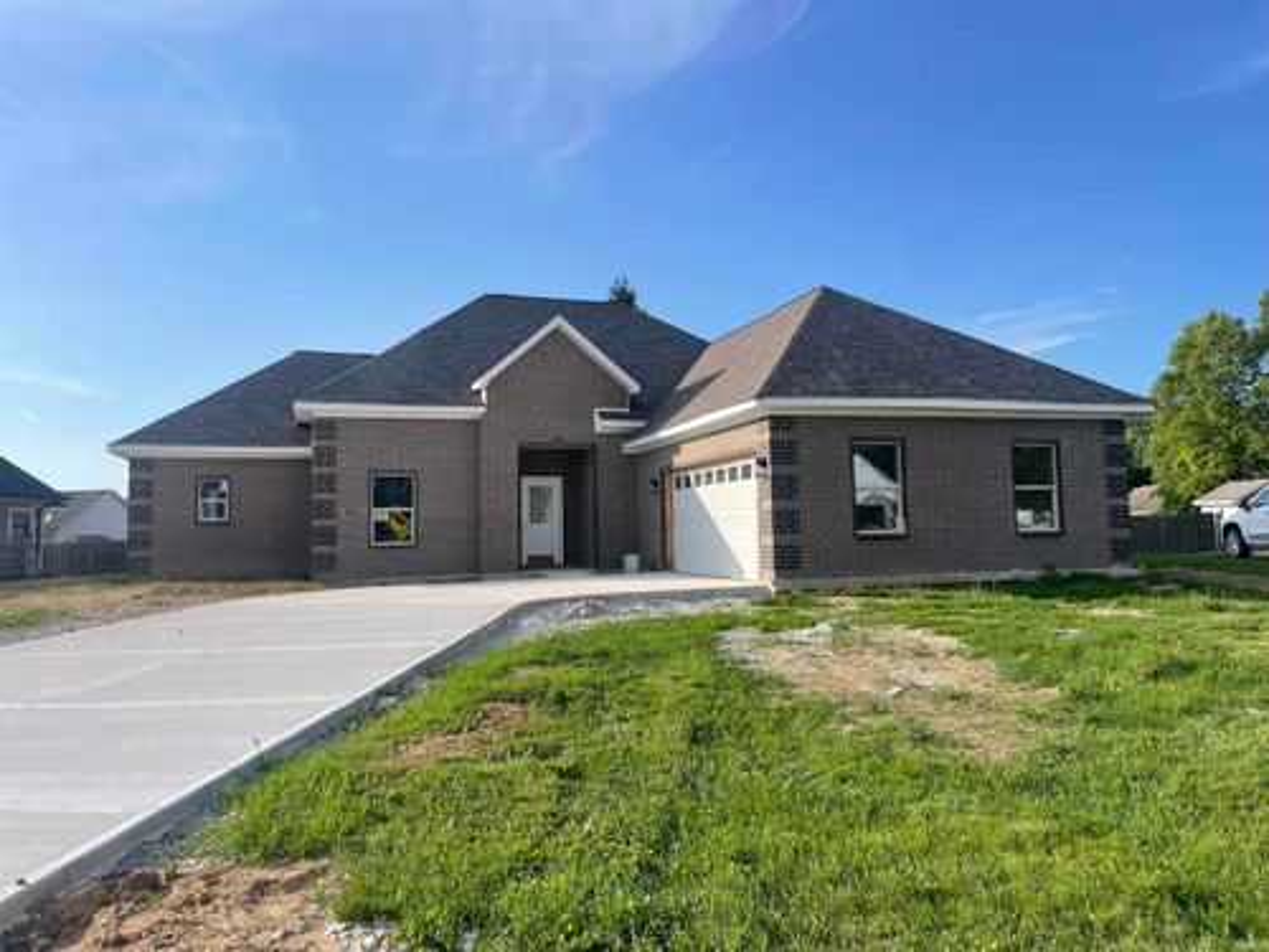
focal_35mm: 26
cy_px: 476
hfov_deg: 67.3
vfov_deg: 53.1
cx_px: 634
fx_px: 953
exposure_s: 1/3509
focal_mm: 4.2
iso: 32
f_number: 1.6
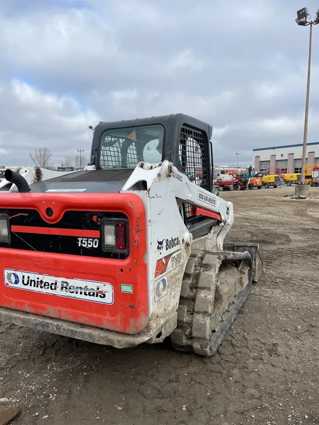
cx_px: 160
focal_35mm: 26
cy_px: 212
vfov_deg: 67.3
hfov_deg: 53.1
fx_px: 319
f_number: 1.6
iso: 32
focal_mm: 4.2
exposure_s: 1/2959
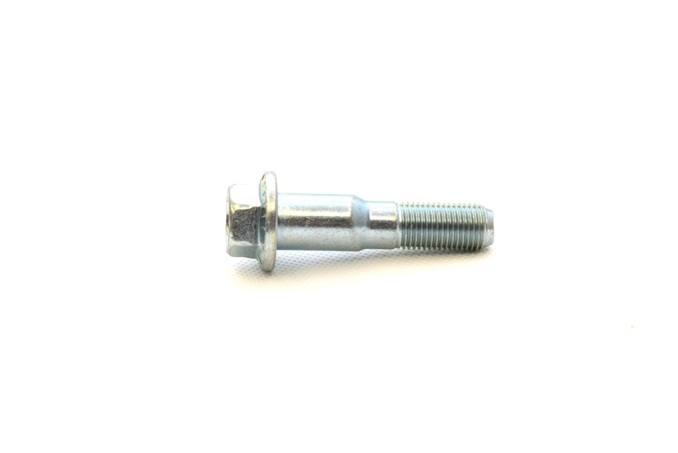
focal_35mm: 82
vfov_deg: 16.6
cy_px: 226
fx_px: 1555
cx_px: 339
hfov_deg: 24.6
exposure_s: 1/250
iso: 400
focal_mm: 55
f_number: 8
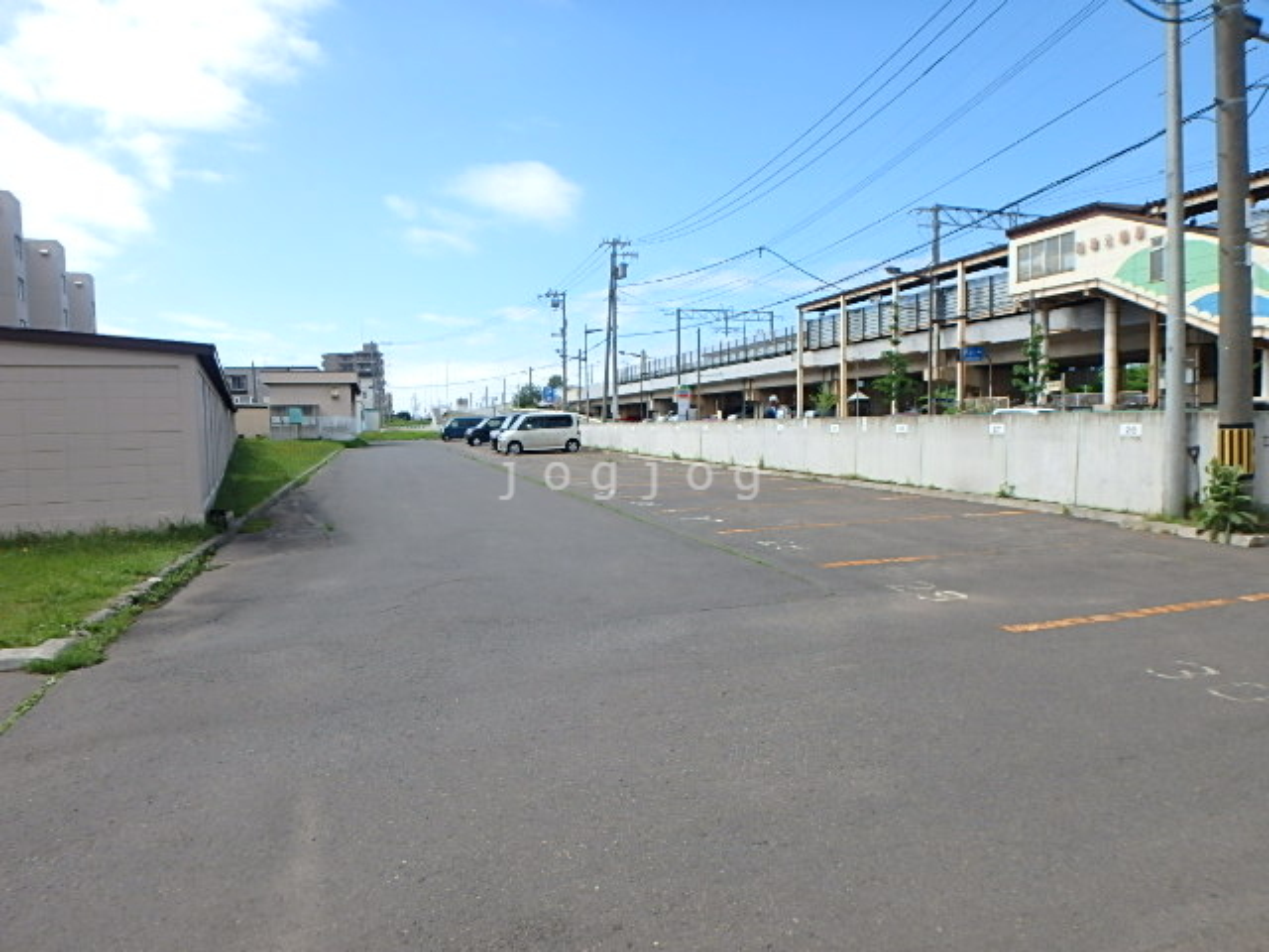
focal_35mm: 21
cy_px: 476
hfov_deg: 79.0
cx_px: 634
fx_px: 770
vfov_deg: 63.4
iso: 125
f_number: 3.5
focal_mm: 3.7
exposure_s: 1/800
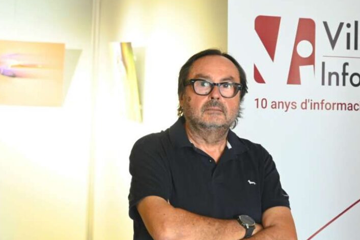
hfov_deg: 24.2
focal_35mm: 84
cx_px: 208
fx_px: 840
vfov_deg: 16.3
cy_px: 112
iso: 6400
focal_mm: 58
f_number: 4
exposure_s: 1/833
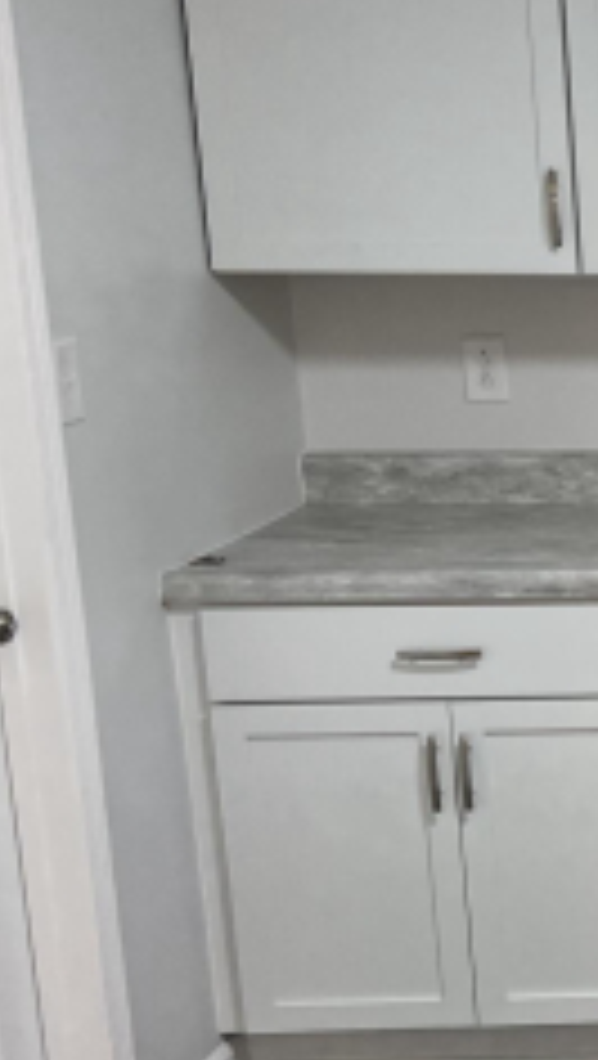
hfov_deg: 12.3
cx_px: 1383
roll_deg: -0.4
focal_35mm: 80
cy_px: 584
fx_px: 2252
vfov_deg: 26.5
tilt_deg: -12.1
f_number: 1.5
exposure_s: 1/120
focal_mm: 5.7
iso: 125
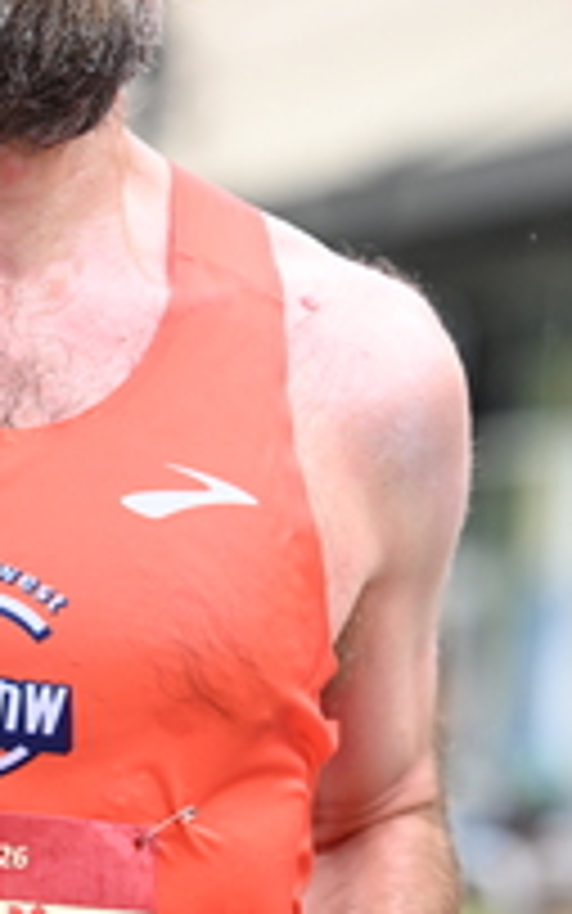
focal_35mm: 257
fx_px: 6406
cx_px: 101
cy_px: 590
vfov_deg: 8.2
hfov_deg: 5.1
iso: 1250
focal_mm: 93
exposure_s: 1/1600
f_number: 2.8
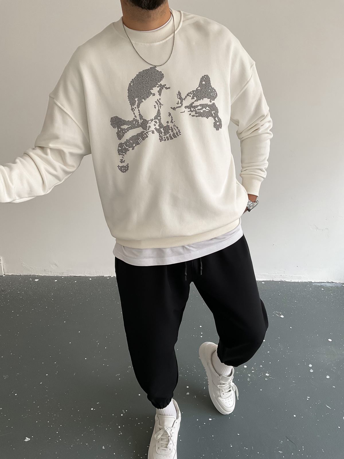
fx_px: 384
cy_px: 230
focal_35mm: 29
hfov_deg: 48.2
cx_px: 172
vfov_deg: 61.7
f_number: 1.8
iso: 50
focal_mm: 3
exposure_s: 1/120
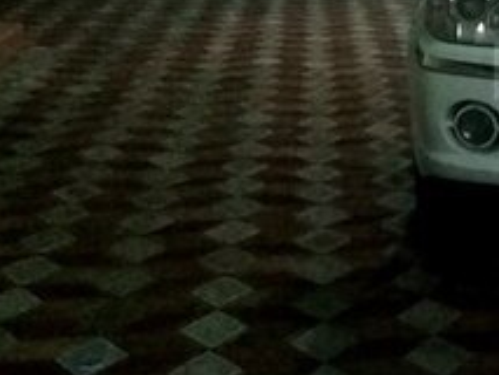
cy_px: 64
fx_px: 1385
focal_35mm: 96
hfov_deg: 18.4
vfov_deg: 15.3
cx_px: 715
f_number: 2.2
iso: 500
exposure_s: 1/17
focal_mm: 3.3
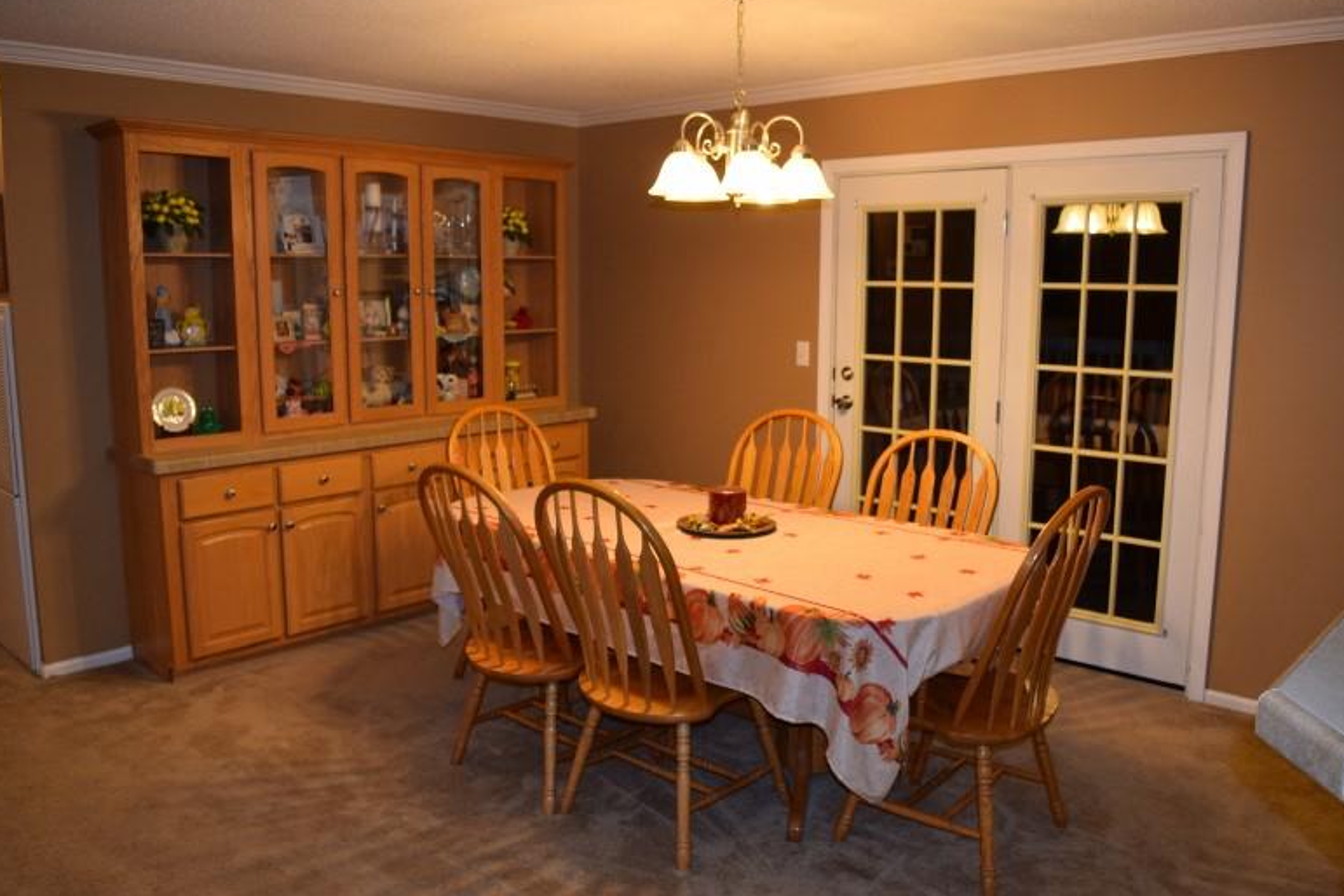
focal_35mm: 28
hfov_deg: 65.5
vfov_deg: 46.4
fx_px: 1045
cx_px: 687
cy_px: 442
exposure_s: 1/80
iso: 800
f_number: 4.5
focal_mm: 18
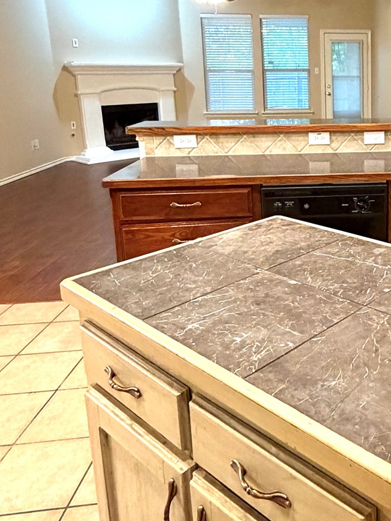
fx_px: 512
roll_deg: +0.1
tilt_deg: -9.9
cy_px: 161
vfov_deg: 52.6
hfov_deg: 37.5
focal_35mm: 34
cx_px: 389
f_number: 2.2
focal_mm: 2.22
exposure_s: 1/60
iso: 500
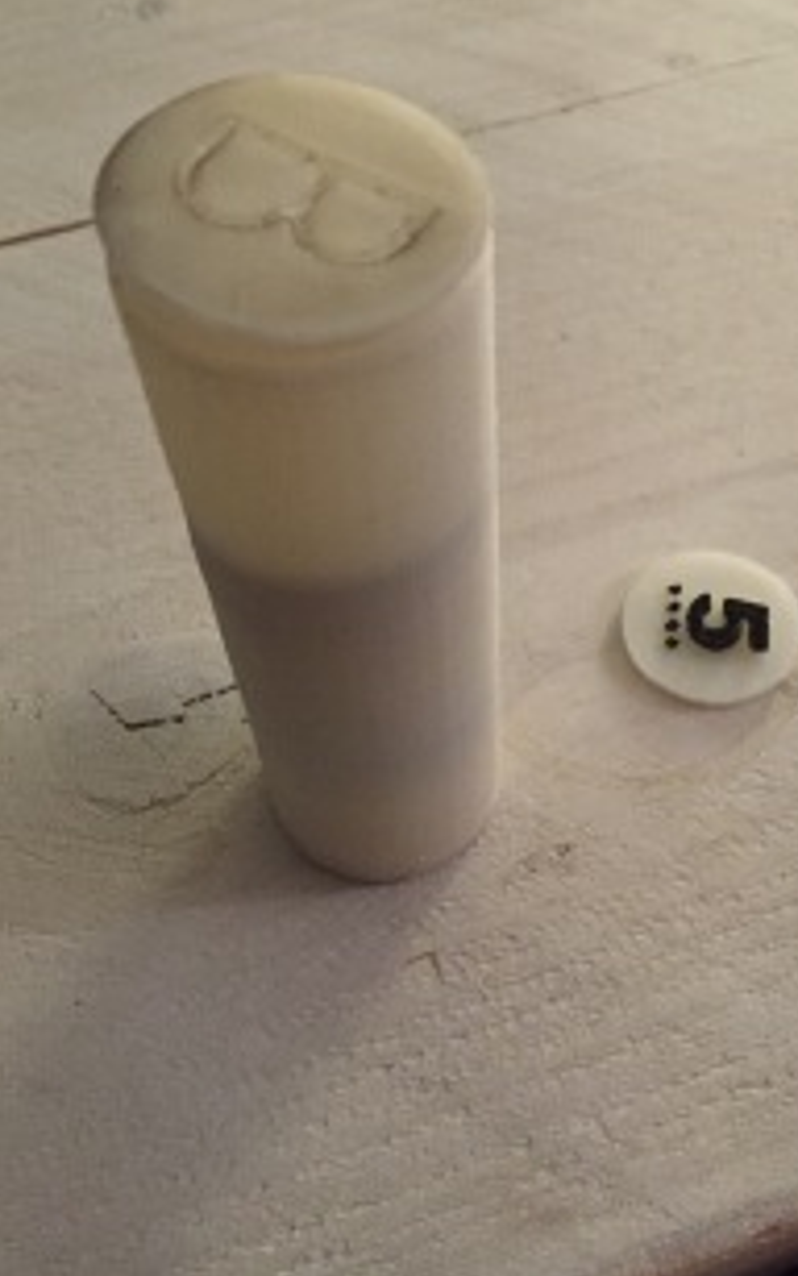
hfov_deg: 31.7
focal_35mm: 40
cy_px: 524
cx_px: 553
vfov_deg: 49.0
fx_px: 1391
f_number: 2.2
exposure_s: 1/30
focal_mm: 4.15
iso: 250
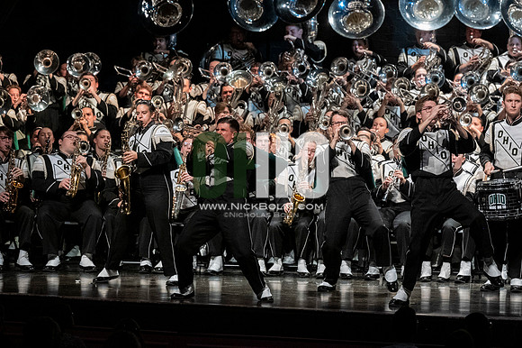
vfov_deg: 6.5
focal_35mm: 210
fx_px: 3043
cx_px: 261
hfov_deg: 9.8
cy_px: 174
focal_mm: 140
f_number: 4
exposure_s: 1/500
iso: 4000
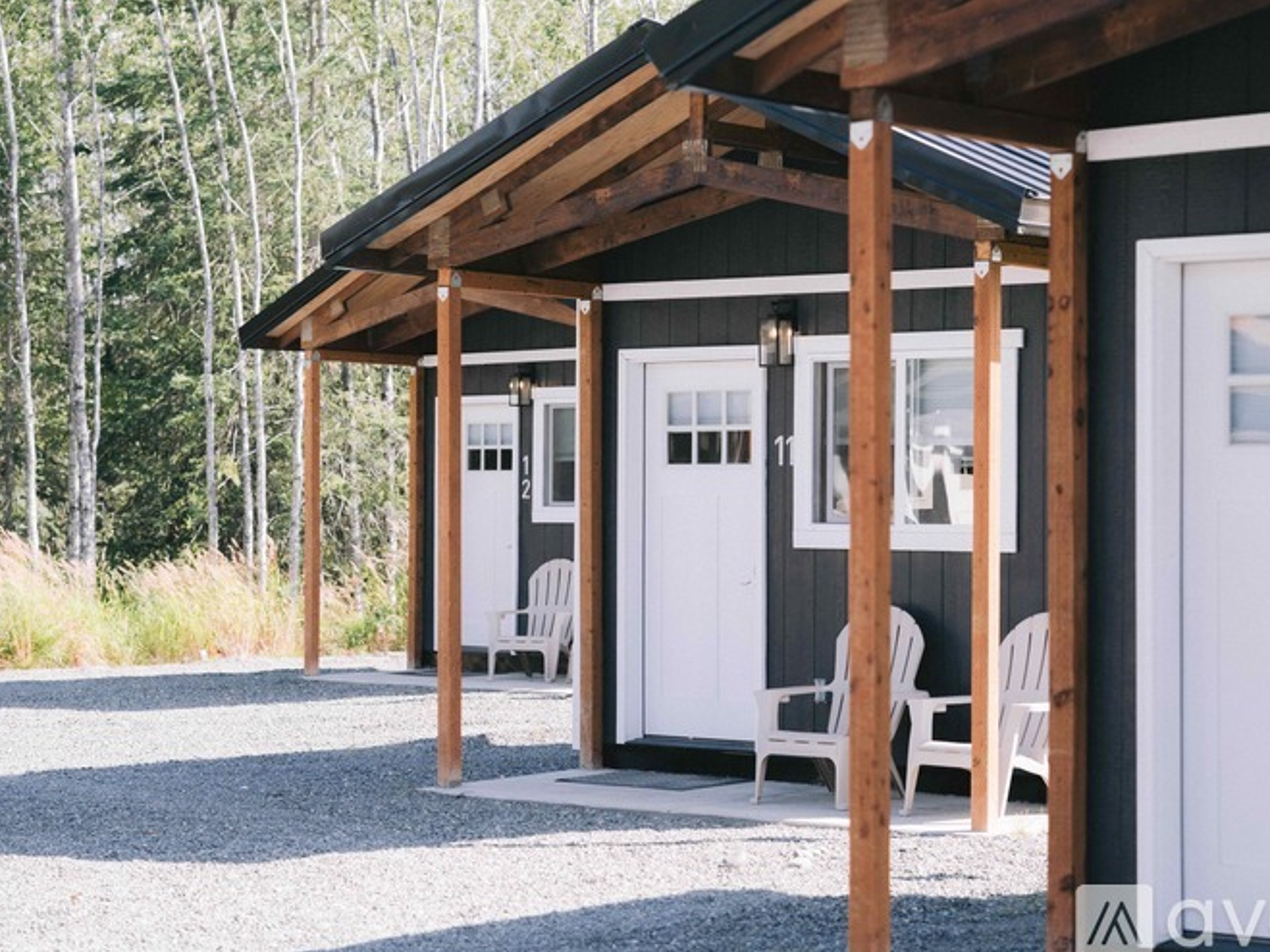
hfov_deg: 21.1
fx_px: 3411
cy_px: 480
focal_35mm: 93
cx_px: 665
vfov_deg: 15.9
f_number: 3.5
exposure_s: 1/160
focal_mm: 85
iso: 1600
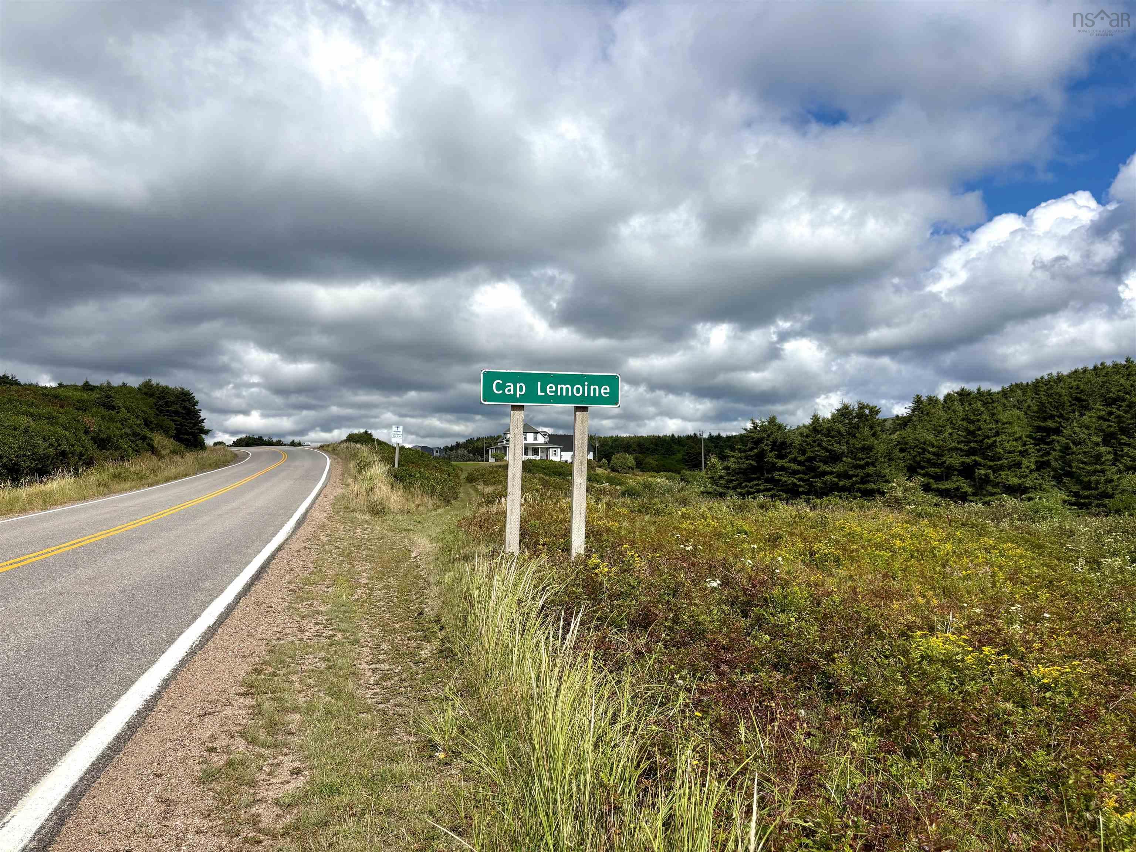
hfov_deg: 67.3
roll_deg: +0.7
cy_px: 426
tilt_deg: +5.5
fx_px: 853
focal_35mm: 26
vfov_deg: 53.1
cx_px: 568
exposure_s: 1/6993
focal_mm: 5.96
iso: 50
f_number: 1.6
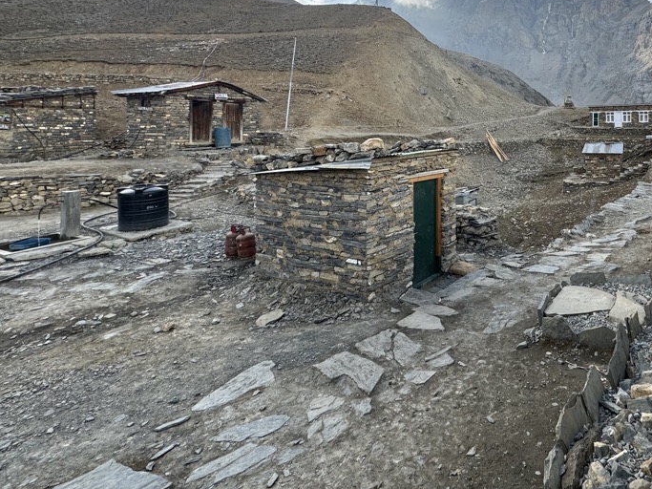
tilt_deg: +0.2
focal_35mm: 21
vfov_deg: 60.5
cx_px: 488
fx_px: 395
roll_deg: +0.3
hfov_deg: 73.5
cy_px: 131
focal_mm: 2.22
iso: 40
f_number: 2.2
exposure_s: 1/620
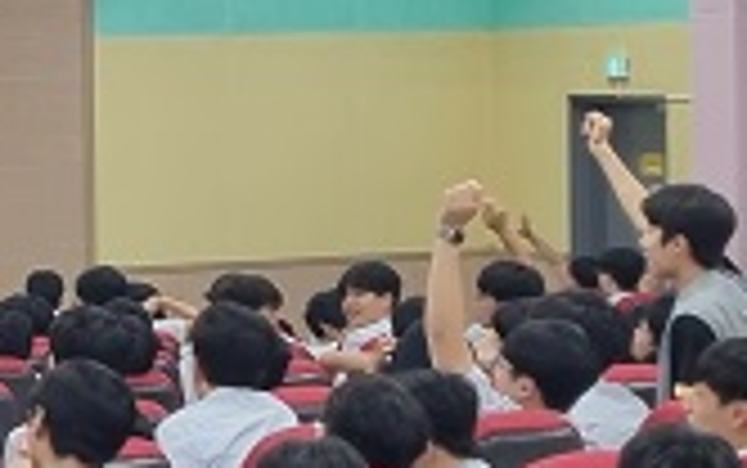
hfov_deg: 14.9
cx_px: -232
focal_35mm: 134
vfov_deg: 9.8
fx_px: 2730
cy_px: 160
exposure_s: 1/120
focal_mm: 5.4
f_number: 1.8
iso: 250
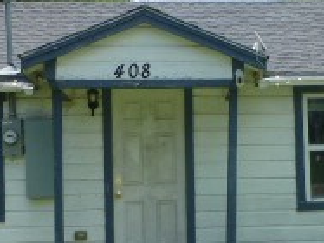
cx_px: 234
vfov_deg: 18.0
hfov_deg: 23.7
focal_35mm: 82
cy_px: 139
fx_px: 767
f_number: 4
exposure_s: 1/800
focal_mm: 4.3
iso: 100
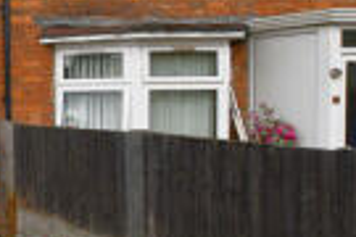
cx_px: -232
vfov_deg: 25.5
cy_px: 104
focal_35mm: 53
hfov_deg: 24.4
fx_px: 524
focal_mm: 10
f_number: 8
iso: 140
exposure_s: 1/250
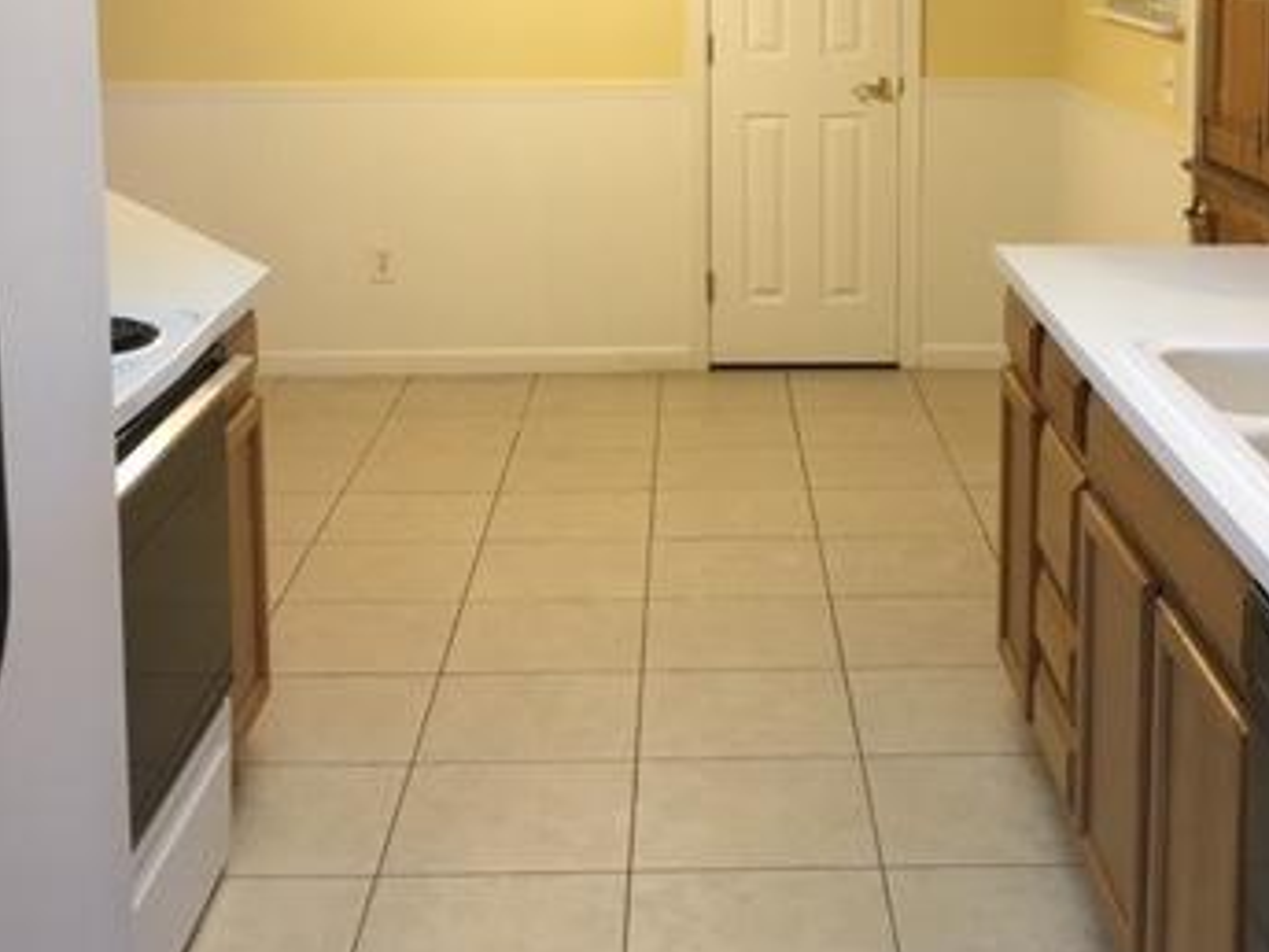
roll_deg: +0.2
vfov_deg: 26.4
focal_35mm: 54
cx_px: 701
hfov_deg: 35.5
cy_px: 166
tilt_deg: -7.6
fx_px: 1980
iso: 64
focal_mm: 4.15
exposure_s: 1/30
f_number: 2.2
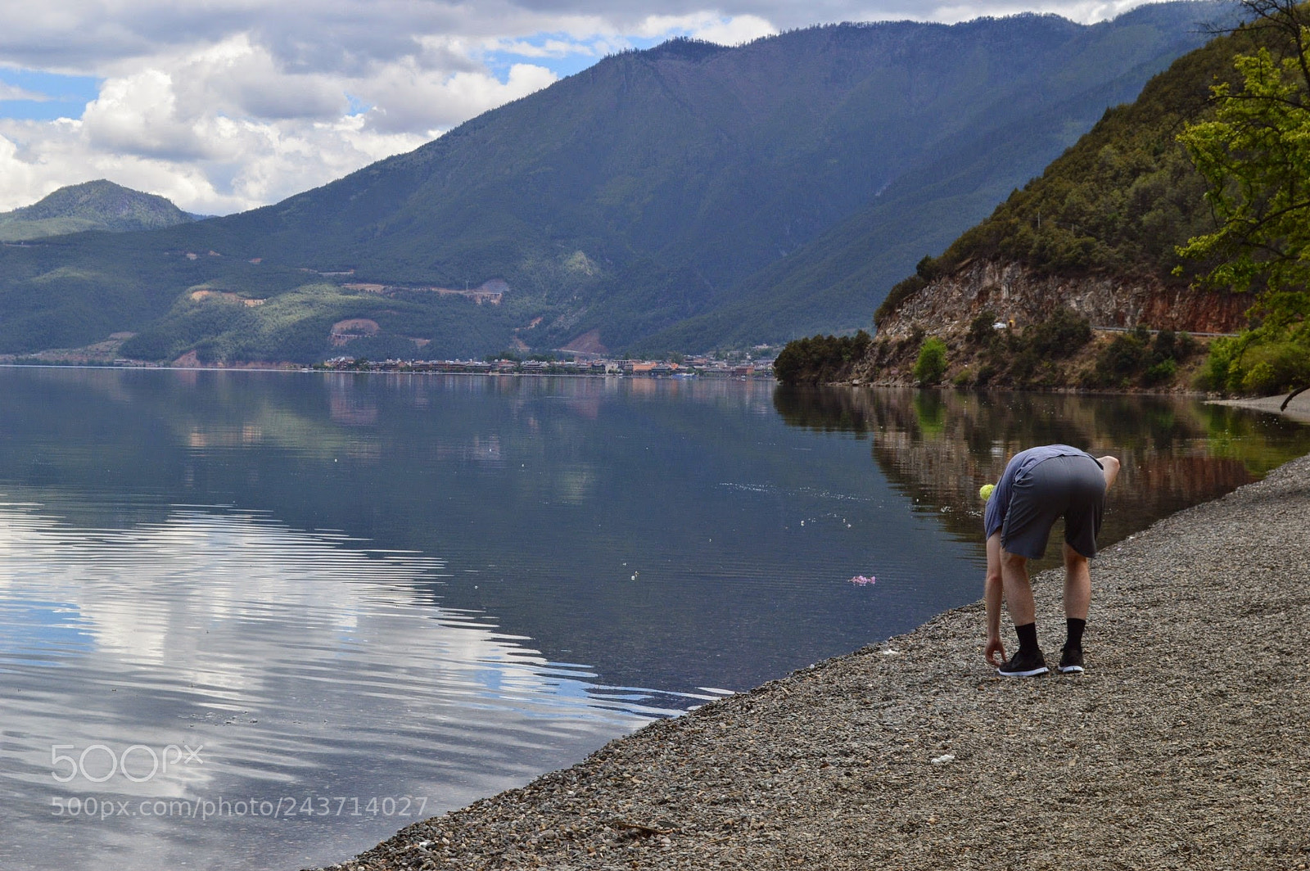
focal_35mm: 72
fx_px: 2618
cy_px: 436
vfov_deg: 18.9
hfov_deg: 28.1
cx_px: 655
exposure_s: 1/400
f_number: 11
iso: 400
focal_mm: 48
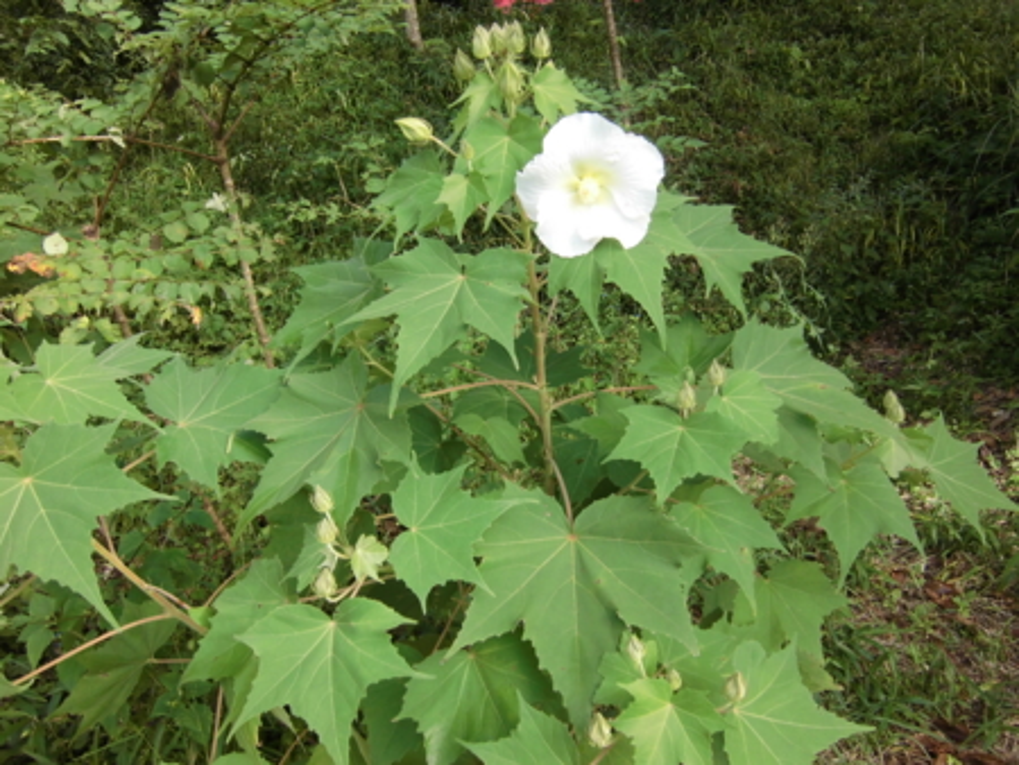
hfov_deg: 67.3
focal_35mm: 26
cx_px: 510
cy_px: 382
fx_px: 766
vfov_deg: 53.1
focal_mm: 4.7
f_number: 2.8
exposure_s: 1/160
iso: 100
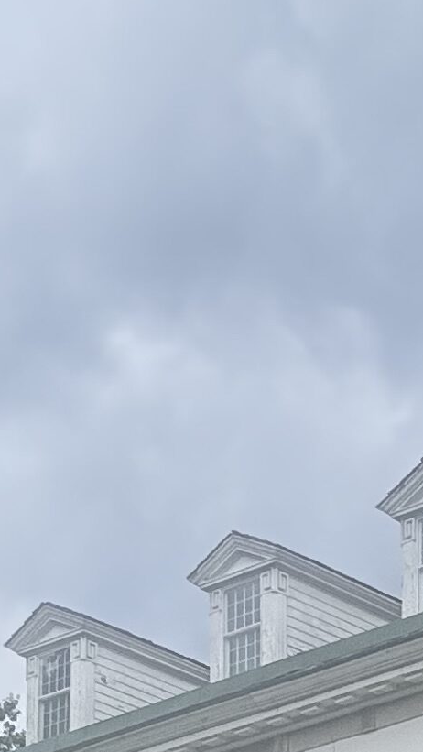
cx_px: 385
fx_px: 2452
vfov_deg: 16.1
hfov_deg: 9.8
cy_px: 1103
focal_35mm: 123
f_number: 1.9
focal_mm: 2.69
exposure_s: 1/338
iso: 25
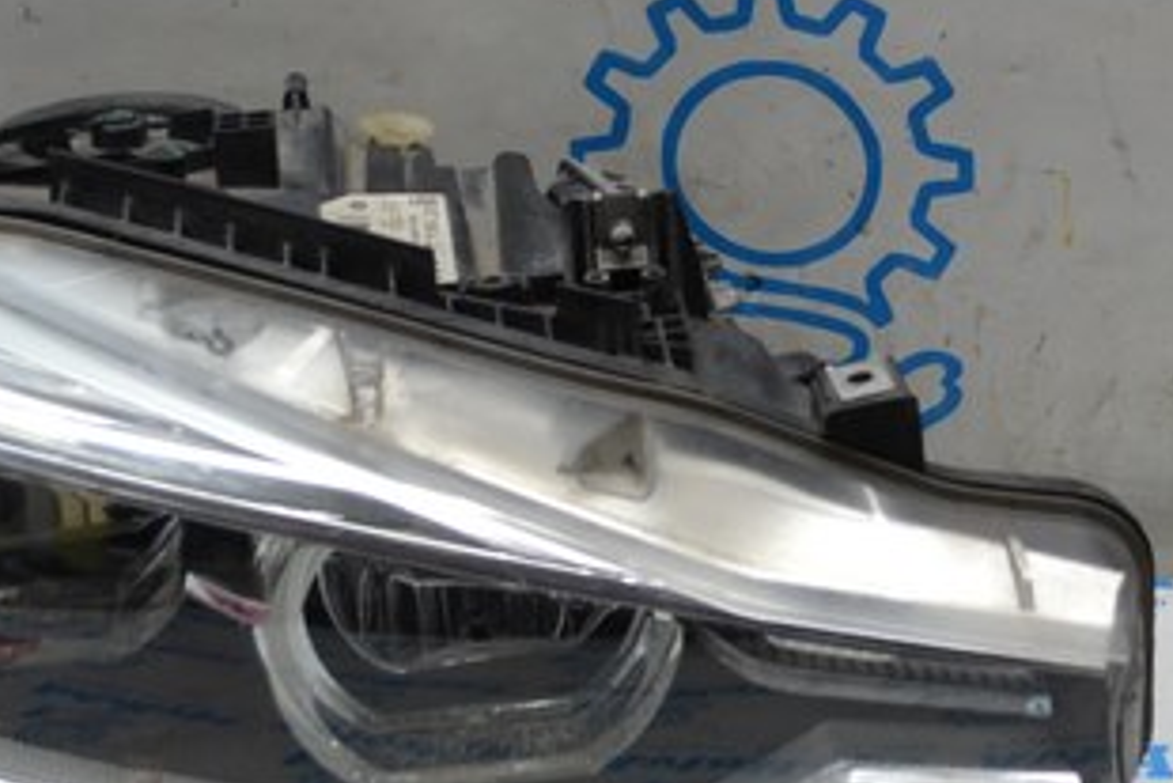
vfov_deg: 13.6
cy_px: -32
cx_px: 1374
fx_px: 3227
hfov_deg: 19.5
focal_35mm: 99
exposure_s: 1/100
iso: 400
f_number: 5
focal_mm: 20
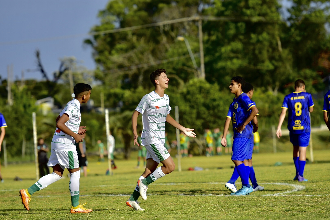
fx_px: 2406
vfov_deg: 5.2
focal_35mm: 262
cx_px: 165
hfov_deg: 7.8
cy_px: 110
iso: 125
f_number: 3.5
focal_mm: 175
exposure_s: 1/2000
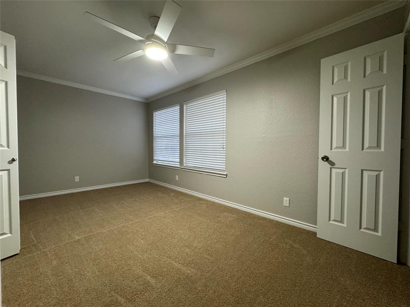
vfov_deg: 85.7
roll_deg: -0.6
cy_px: 154
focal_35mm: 14
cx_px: 205
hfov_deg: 102.1
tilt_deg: -2.1
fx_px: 166
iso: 320
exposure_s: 1/60
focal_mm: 2.22
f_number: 2.2
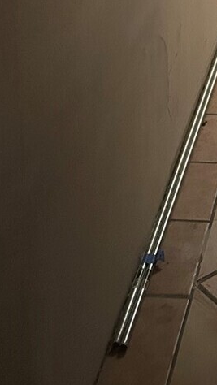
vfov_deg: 21.9
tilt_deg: -13.1
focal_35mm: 86
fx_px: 879
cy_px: -132
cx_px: 343
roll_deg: -1.7
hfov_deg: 13.2
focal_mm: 5.7
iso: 400
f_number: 1.5
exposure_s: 1/40
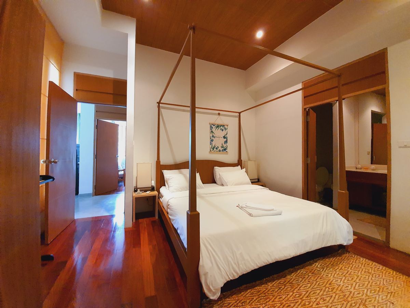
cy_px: 154
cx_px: 205
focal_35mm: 13
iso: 640
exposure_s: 1/25
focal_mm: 1.8
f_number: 2.2
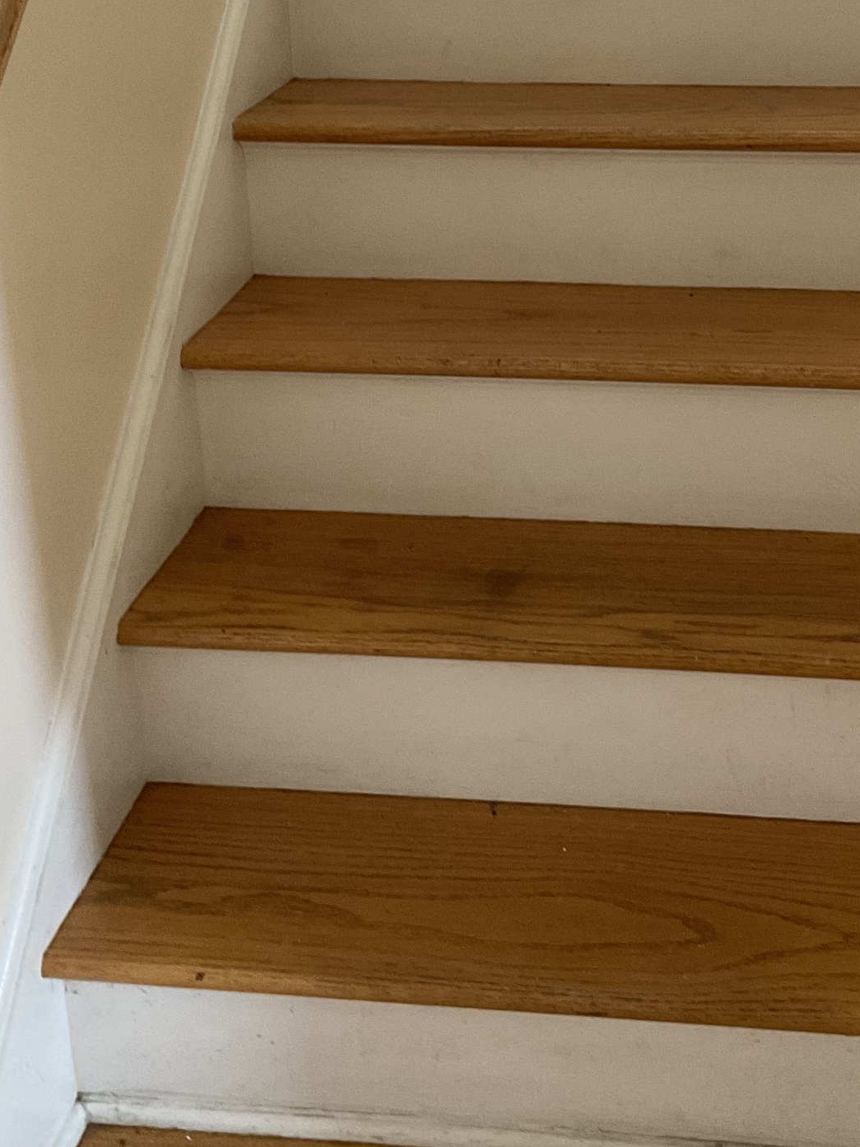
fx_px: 1590
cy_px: 271
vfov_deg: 38.5
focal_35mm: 48
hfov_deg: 30.0
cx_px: 599
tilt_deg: -17.8
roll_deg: +0.7
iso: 200
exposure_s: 1/60
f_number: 1.8
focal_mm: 3
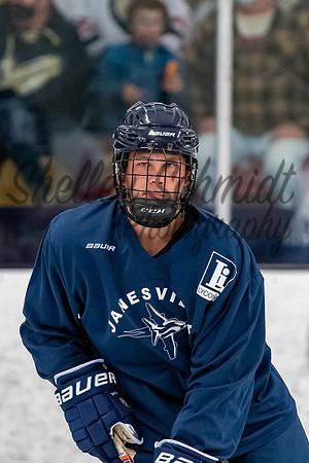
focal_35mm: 556
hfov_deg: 2.5
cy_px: 179
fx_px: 7153
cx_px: 131
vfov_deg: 3.7
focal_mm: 200
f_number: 3.5
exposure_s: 1/800
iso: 2500
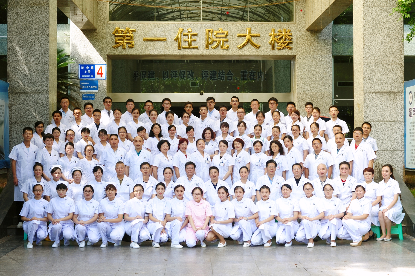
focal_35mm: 50
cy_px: 138
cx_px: 208
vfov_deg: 27.0
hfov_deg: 39.6
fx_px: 576
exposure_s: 1/60
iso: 200
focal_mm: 50
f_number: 10
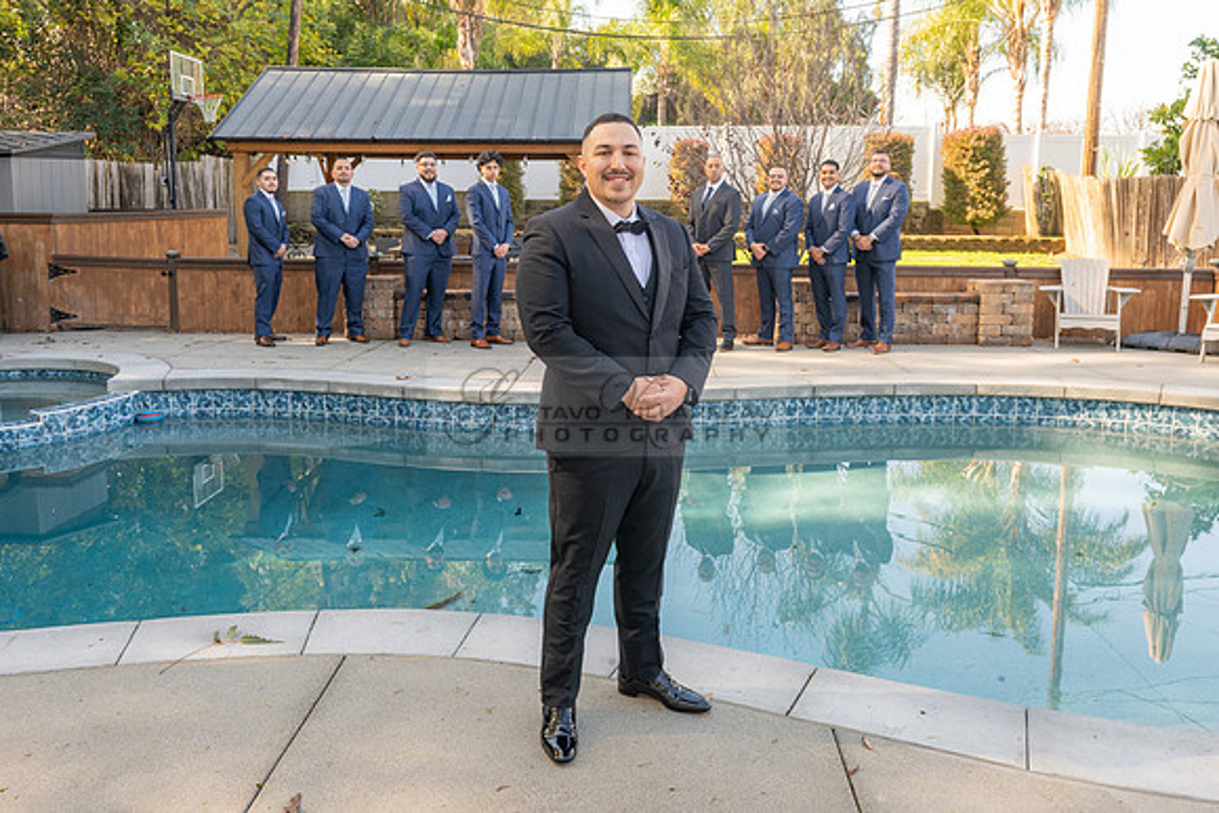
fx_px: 1009
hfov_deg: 62.3
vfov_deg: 43.8
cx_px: 594
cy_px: 344
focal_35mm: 30
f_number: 6.3
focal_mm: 24
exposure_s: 1/160
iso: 320
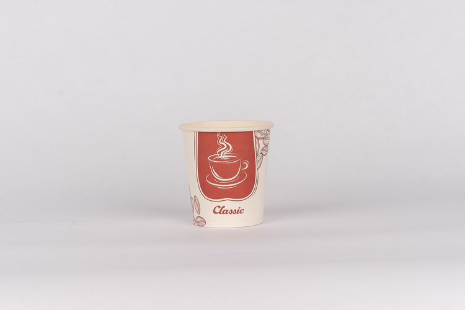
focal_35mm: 105
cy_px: 155
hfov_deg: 19.5
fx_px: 1356
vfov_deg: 13.0
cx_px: 232
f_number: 10
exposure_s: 1/100
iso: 320
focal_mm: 70
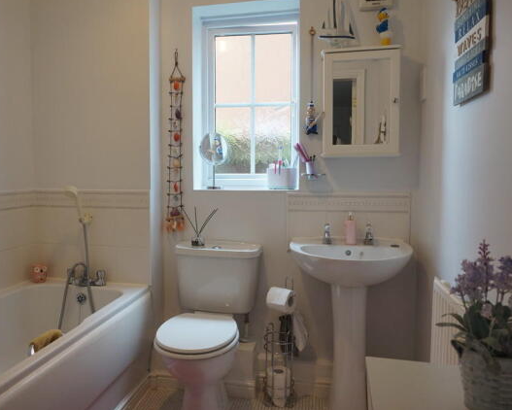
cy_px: 200
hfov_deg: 61.9
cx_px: 216
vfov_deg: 51.6
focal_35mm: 28
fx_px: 424
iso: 400
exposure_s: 1/30
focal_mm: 16
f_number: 6.3
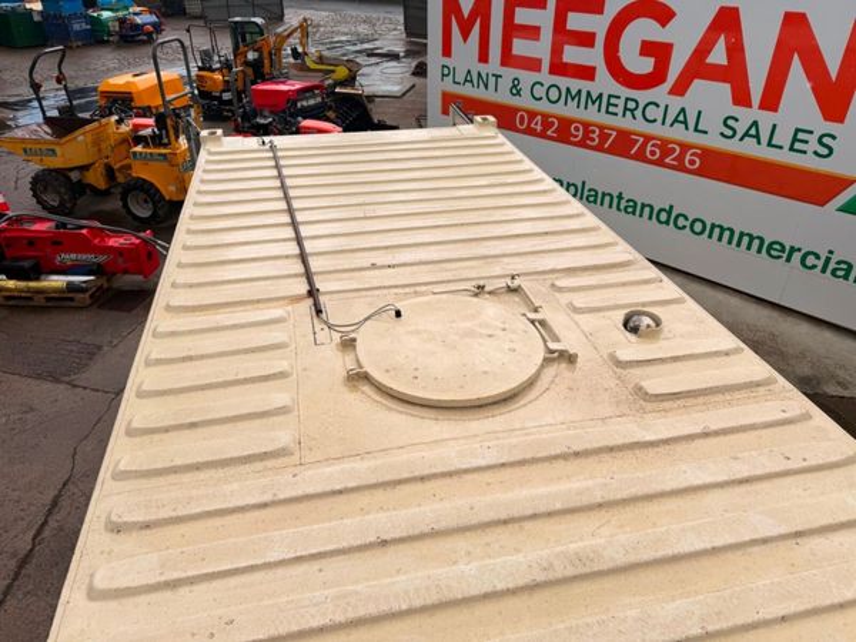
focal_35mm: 24
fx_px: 593
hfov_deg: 71.6
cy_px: 321
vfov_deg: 56.8
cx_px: 428
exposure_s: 1/5319
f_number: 1.78
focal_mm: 6.76
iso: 80
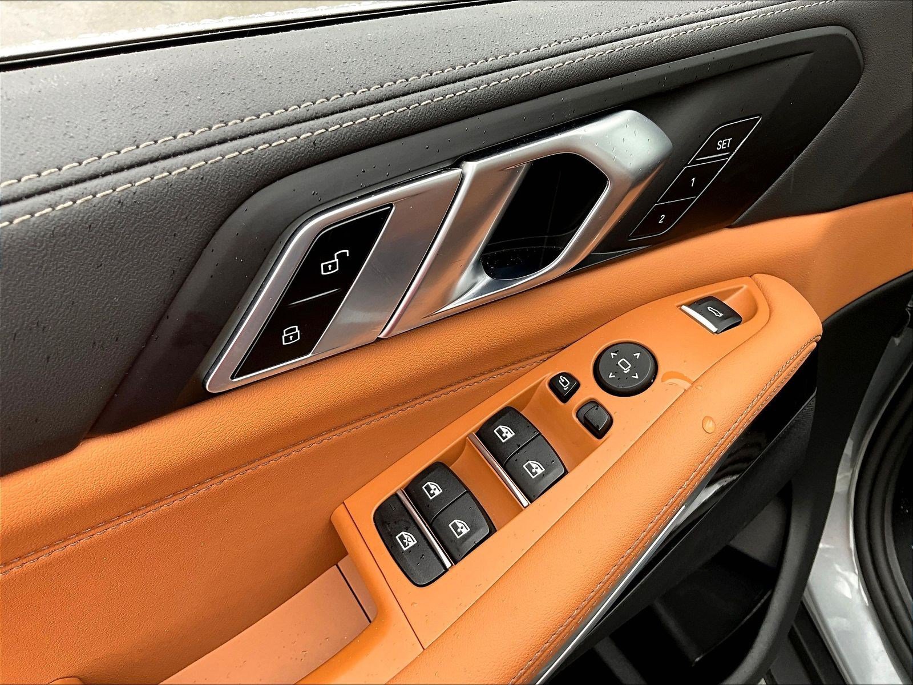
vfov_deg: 48.2
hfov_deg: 61.7
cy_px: 342
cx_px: 456
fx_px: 765
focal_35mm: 29
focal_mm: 3
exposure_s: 1/122
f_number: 1.8
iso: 32
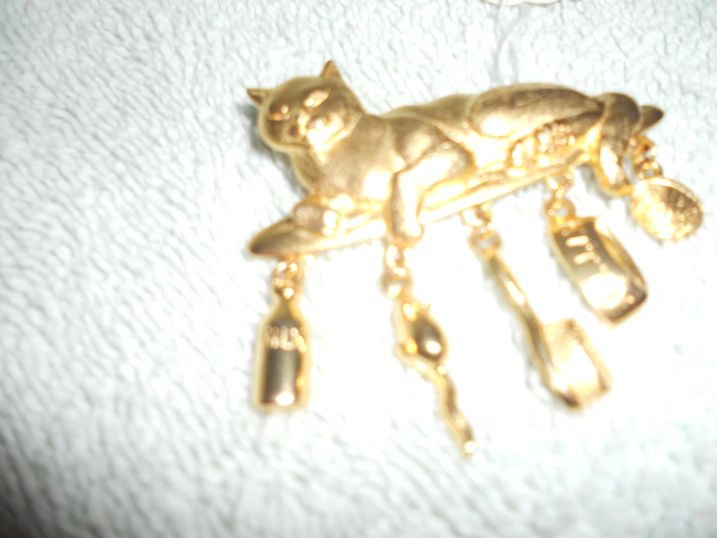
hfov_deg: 65.3
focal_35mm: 27
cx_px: 358
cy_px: 269
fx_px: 559
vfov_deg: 51.4
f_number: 8
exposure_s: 1/25
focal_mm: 4.9
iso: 80
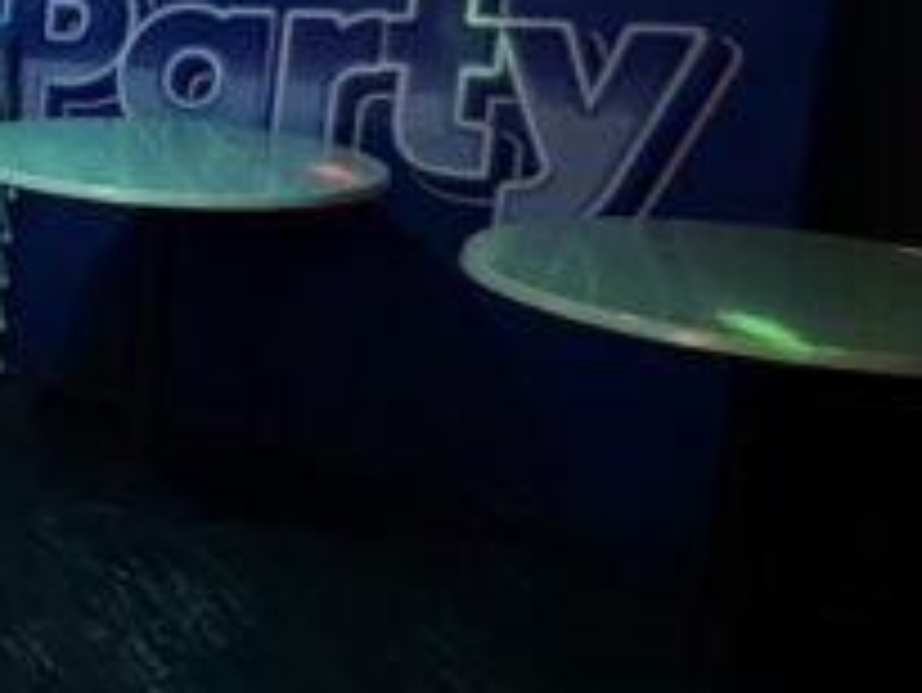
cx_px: -801
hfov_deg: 19.5
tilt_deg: -9.3
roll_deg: +0.5
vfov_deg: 20.7
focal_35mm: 70
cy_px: 86
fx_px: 1866
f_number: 2.2
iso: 1250
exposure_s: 1/25
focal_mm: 2.22
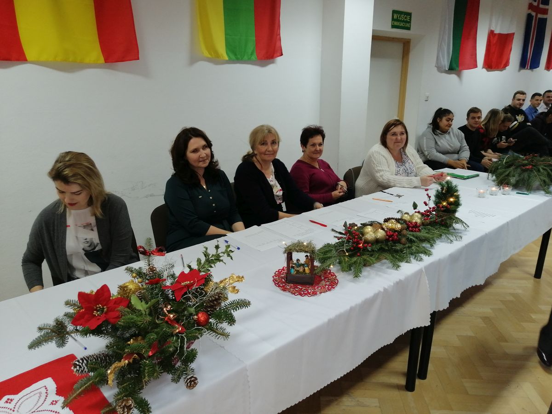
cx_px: 276
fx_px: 415
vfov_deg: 53.1
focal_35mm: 26
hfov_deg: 67.3
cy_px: 207
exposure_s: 1/33.3
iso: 100
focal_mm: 3.95
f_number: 1.8
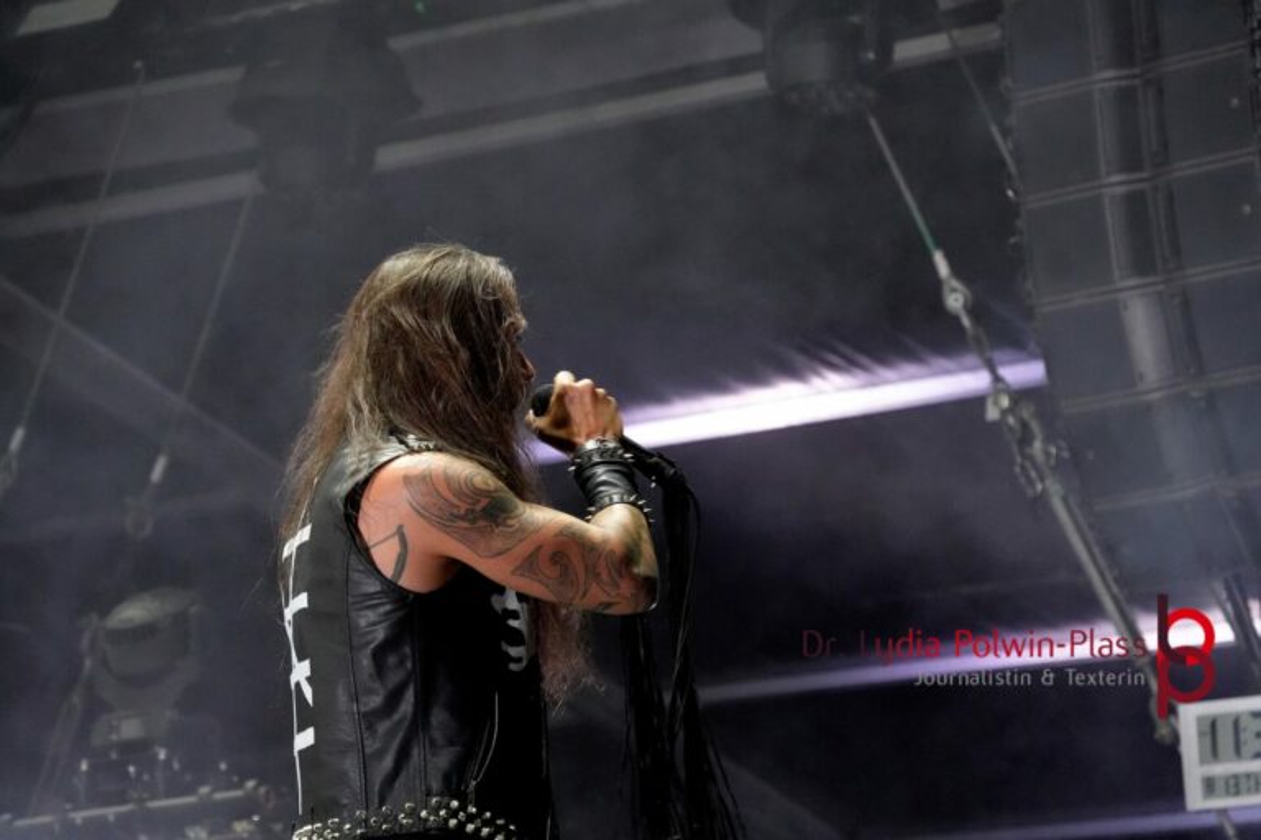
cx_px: 630
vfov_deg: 8.6
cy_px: 420
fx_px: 5569
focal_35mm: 159
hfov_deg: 12.9
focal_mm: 106
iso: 6400
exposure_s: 1/80
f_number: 5.6
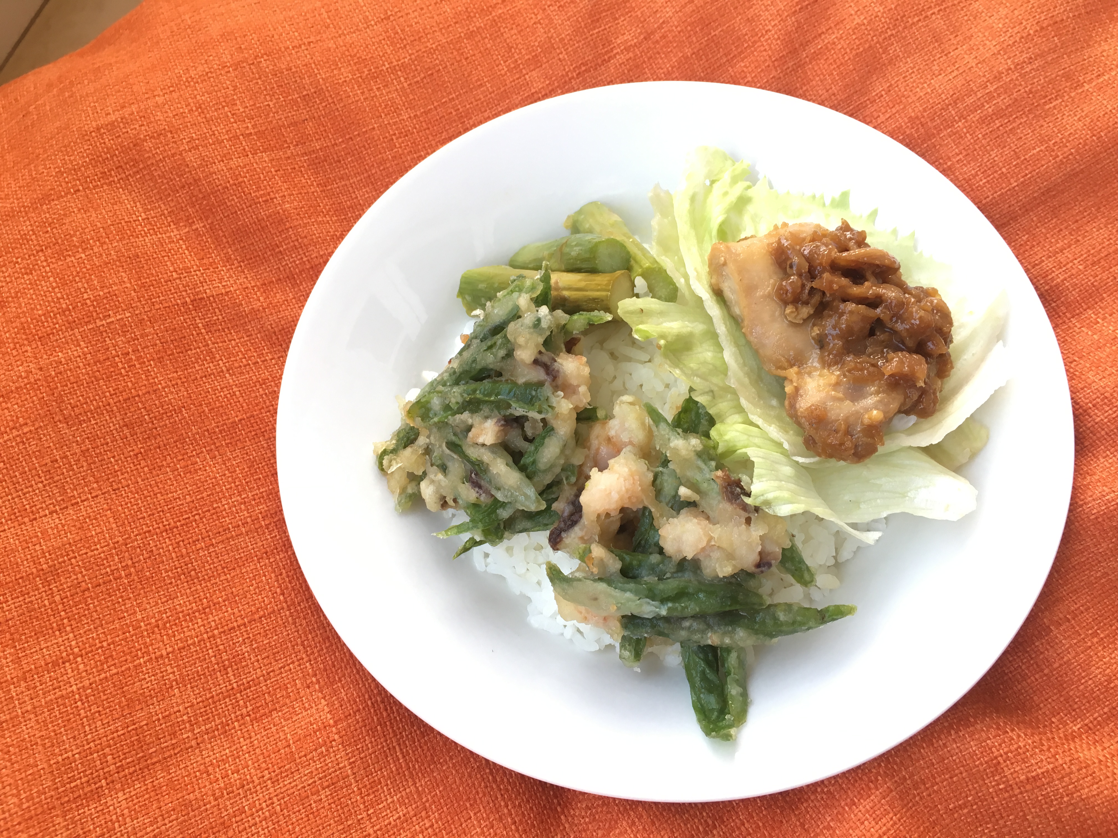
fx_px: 937
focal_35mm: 29
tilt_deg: -61.1
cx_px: 559
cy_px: 419
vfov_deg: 48.2
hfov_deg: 61.7
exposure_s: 1/33
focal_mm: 4.15
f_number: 2.2
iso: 64
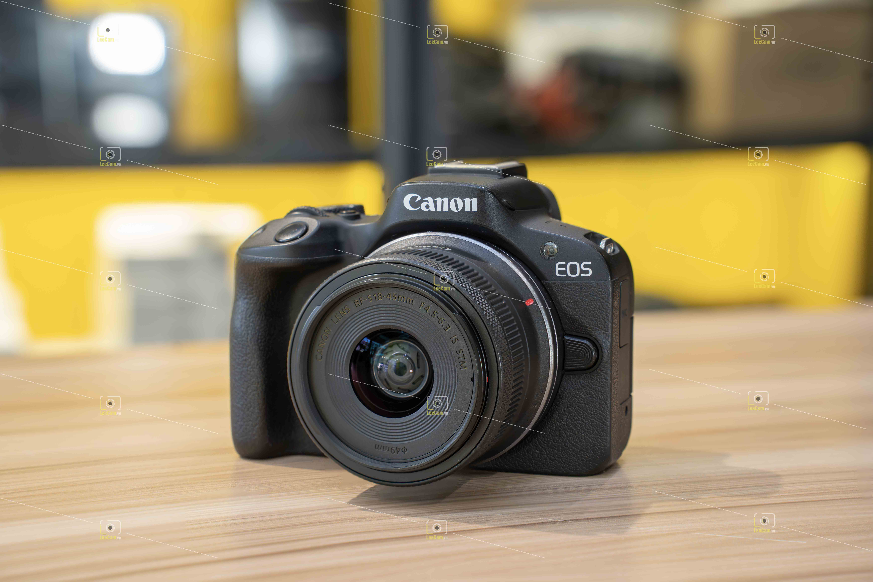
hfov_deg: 29.2
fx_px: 1673
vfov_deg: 19.7
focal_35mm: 69
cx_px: 436
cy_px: 291
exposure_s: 1/125
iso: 2000
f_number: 5.6
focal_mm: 69
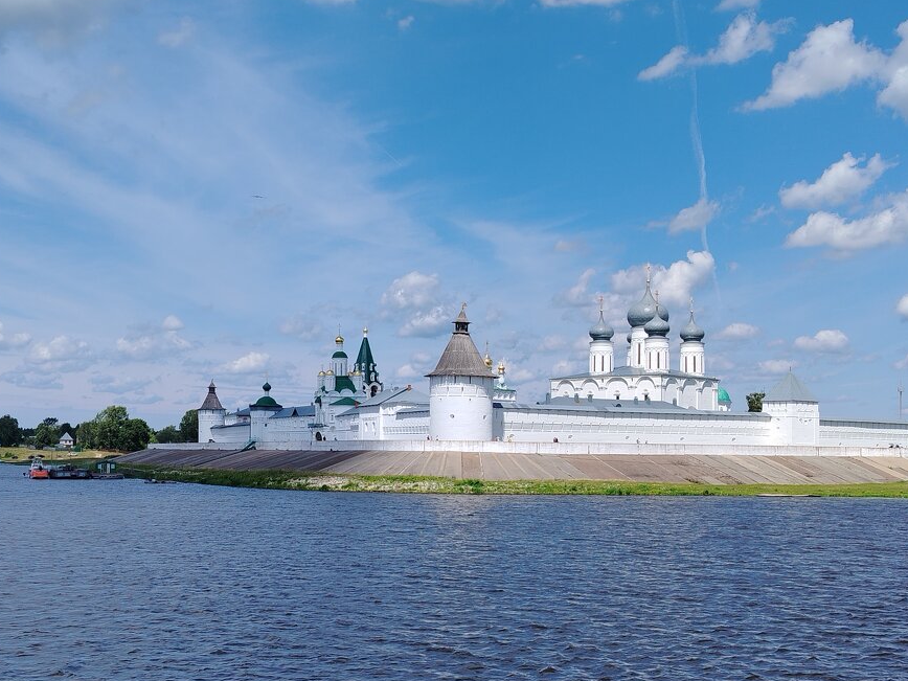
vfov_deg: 30.2
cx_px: 476
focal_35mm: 48
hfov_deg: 39.6
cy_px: 410
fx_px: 1259
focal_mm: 5.25
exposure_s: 1/1244
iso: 100
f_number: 1.75
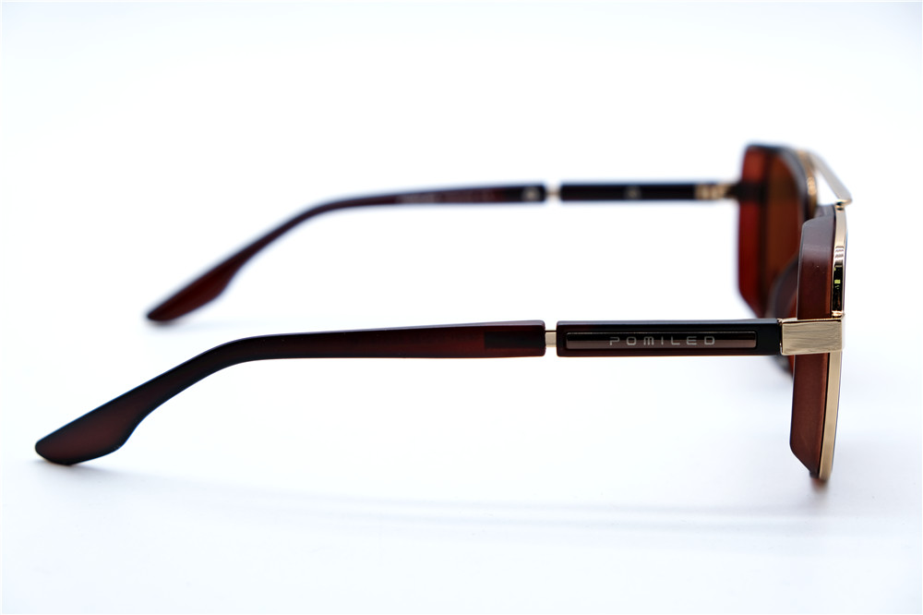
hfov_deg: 25.7
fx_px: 2025
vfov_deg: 17.3
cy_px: 308
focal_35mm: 79
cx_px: 462
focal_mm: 52.7
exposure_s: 1/140
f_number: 5.6
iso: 160
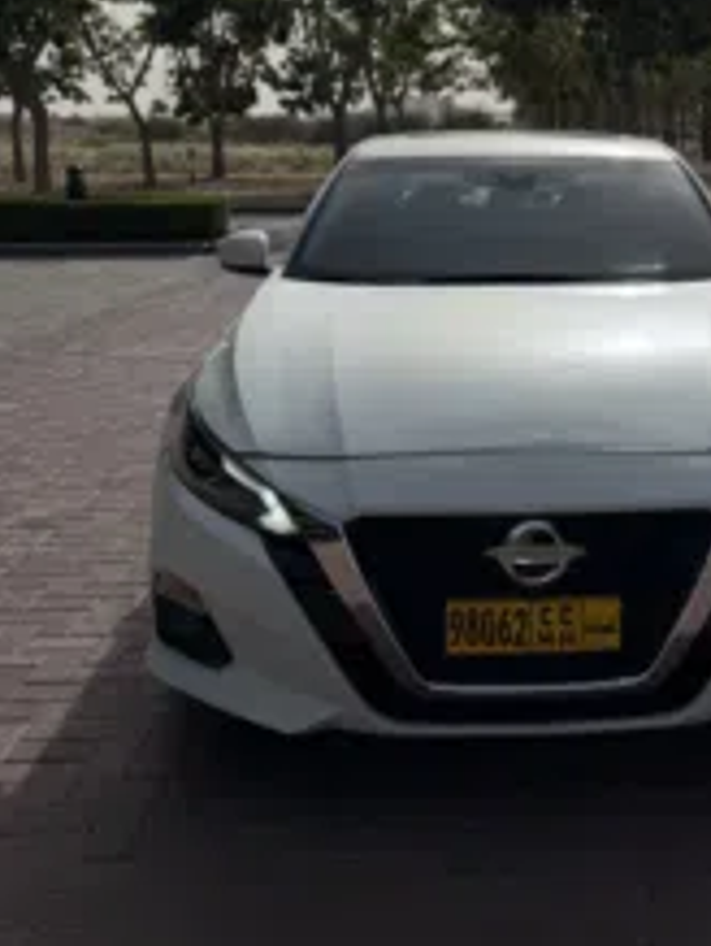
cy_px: 243
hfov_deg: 32.0
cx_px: 577
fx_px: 1203
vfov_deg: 41.7
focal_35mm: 44
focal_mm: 6.76
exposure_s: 1/22727
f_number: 1.78
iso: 100
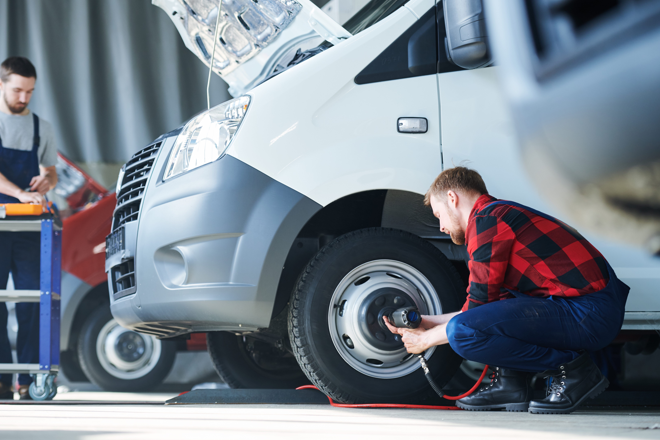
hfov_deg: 21.0
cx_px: 289
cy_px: 227
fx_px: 1778
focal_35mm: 97
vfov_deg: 14.1
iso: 400
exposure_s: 1/200
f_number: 2.8
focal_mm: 86
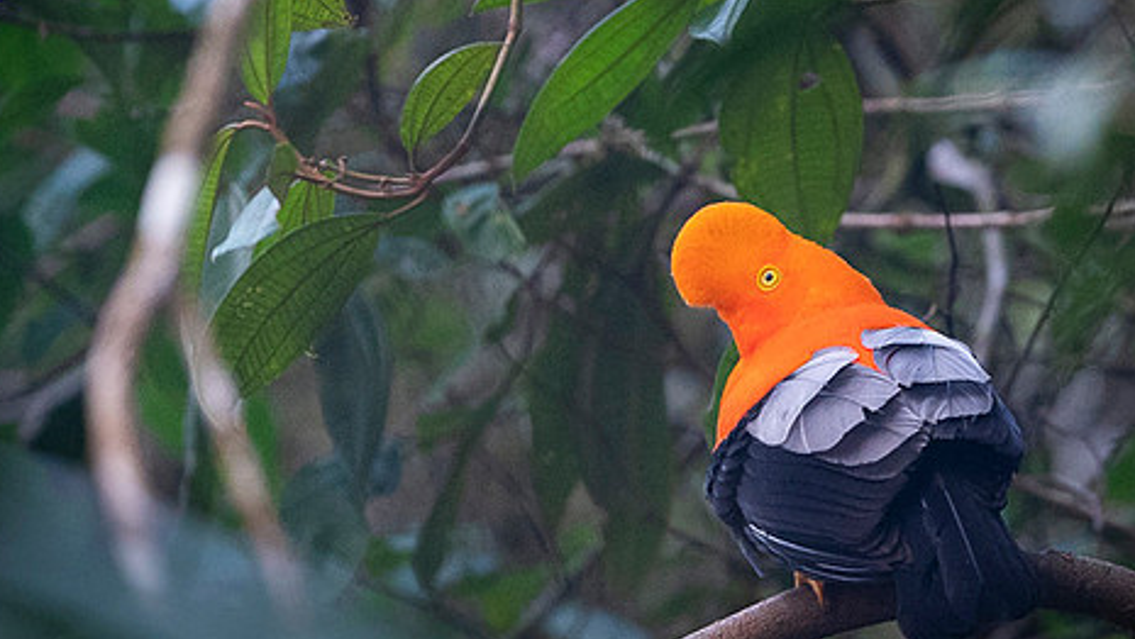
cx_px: 791
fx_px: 32787
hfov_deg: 2.0
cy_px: 313
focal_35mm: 1089
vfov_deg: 1.1
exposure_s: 1/320
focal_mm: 500
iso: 6400
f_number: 4
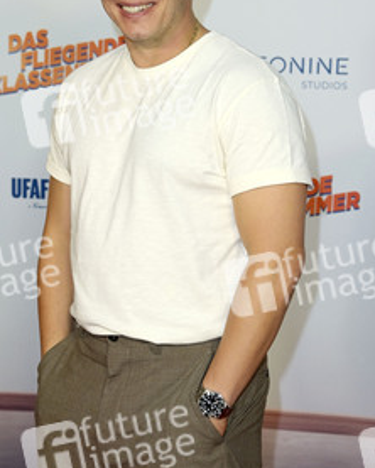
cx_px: 157
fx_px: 1538
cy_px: 193
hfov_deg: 13.9
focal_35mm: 111
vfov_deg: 17.3
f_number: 5.6
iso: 640
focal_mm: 82
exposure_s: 1/250
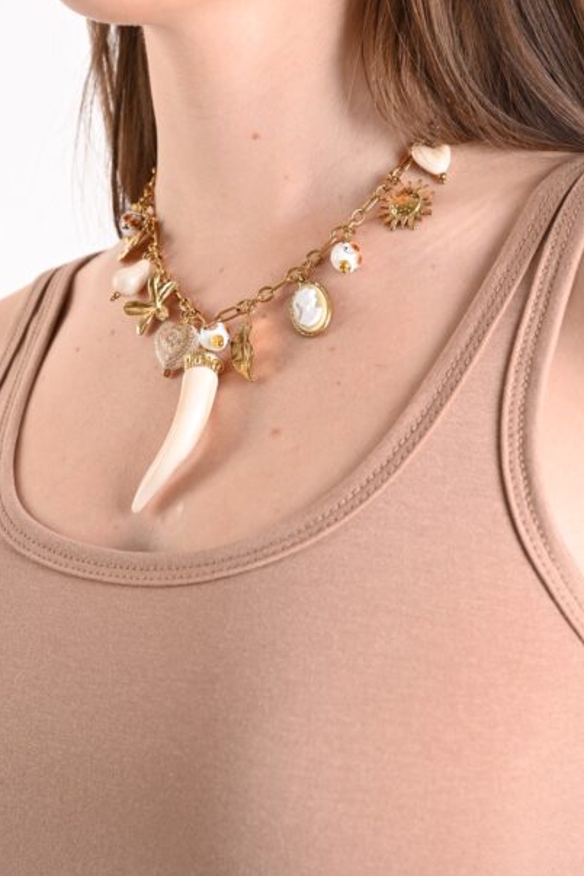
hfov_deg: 20.6
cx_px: 238
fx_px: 1606
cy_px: 335
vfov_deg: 30.4
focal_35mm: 66
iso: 125
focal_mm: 53
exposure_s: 1/125
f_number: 9
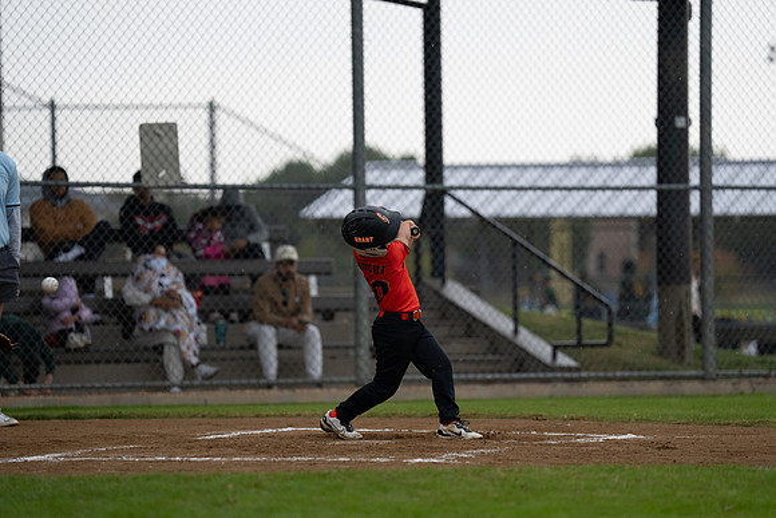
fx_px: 3687
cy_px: 259
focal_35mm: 171
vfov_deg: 8.0
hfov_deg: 12.0
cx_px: 388
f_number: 2.8
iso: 1600
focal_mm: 171
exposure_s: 1/1000
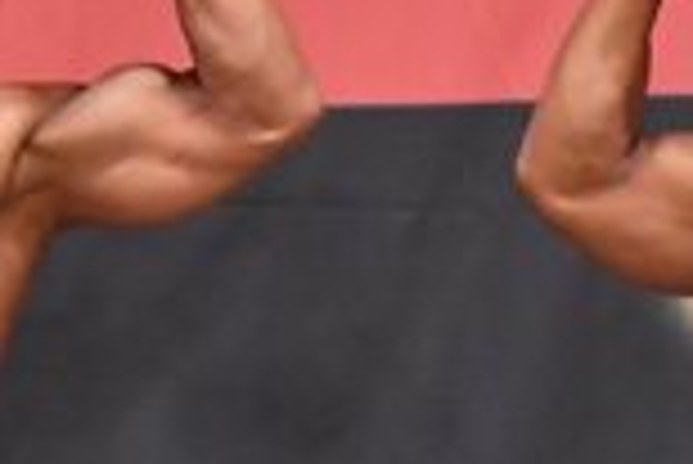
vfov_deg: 1.2
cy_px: 707
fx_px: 21811
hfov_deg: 1.8
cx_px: 443
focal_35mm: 1132
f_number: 5.6
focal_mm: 150
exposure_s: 1/400
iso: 6400
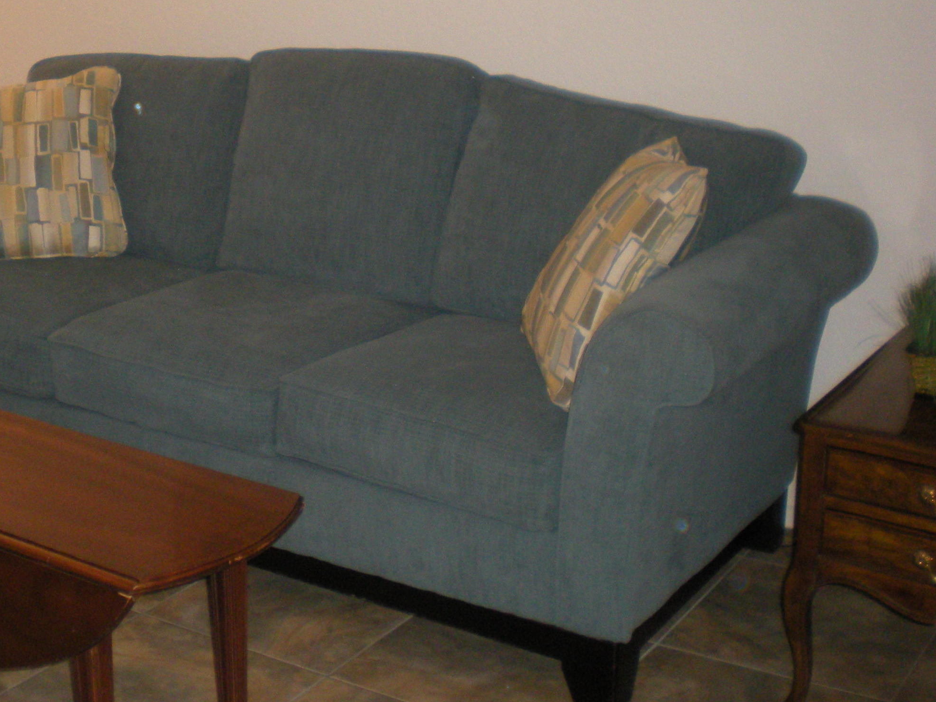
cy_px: 185
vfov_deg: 25.0
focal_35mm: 58
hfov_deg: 32.7
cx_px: 256
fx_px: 1568
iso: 263
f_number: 3.1
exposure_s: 1/60
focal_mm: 6.3
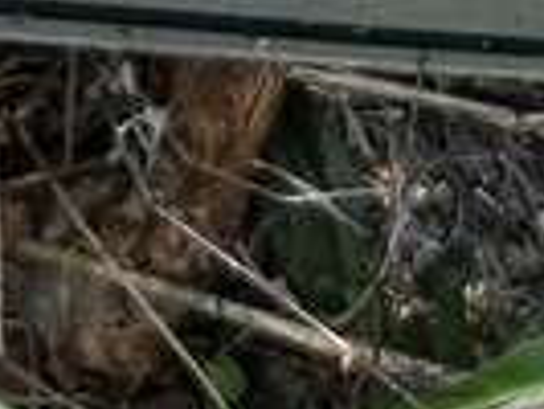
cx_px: -106
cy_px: -773
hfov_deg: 12.4
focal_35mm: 156
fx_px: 2454
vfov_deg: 8.2
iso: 50
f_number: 1.5
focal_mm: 5.7
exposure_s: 1/705
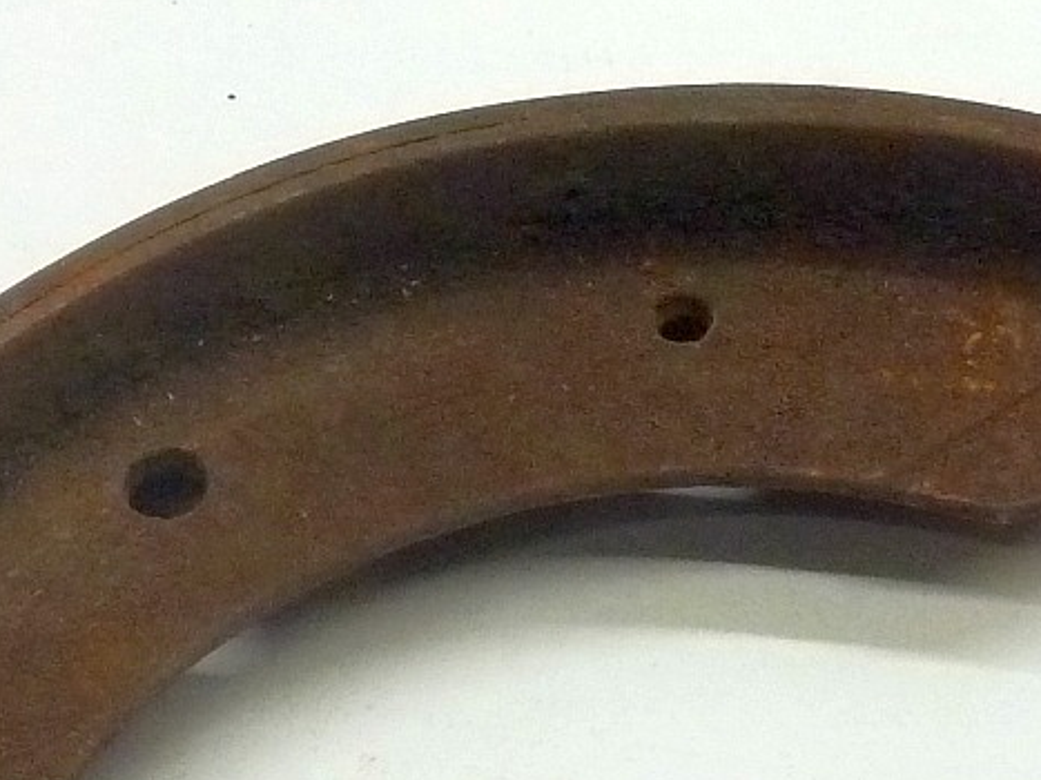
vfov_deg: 20.4
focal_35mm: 70
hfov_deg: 27.7
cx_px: 376
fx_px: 2105
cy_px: 769
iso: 320
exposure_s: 1/30
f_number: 3.5
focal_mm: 5.7
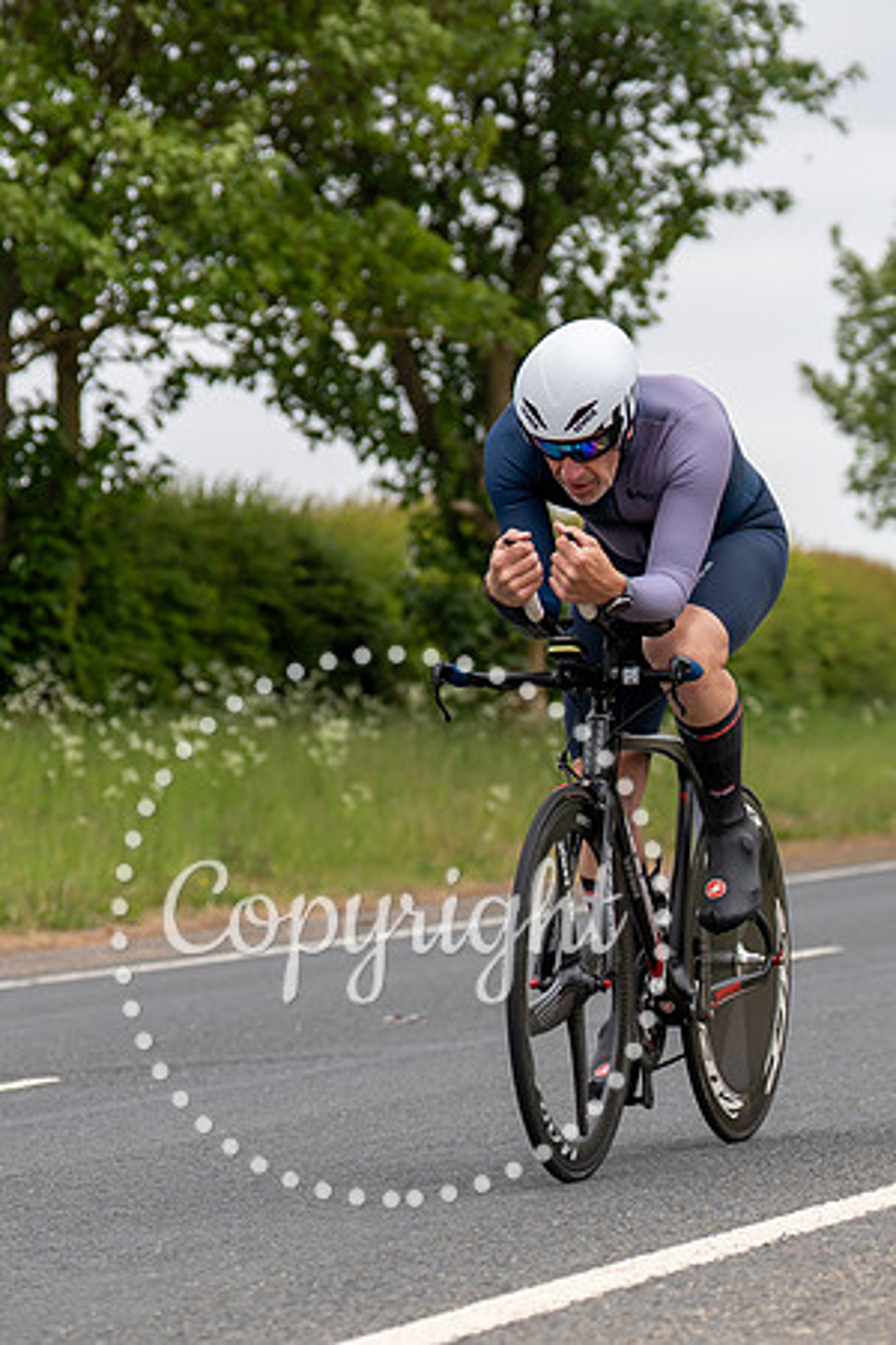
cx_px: 644
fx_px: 5780
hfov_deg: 8.9
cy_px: 711
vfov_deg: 13.3
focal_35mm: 155
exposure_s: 1/1250
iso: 125
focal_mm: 70
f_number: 3.2
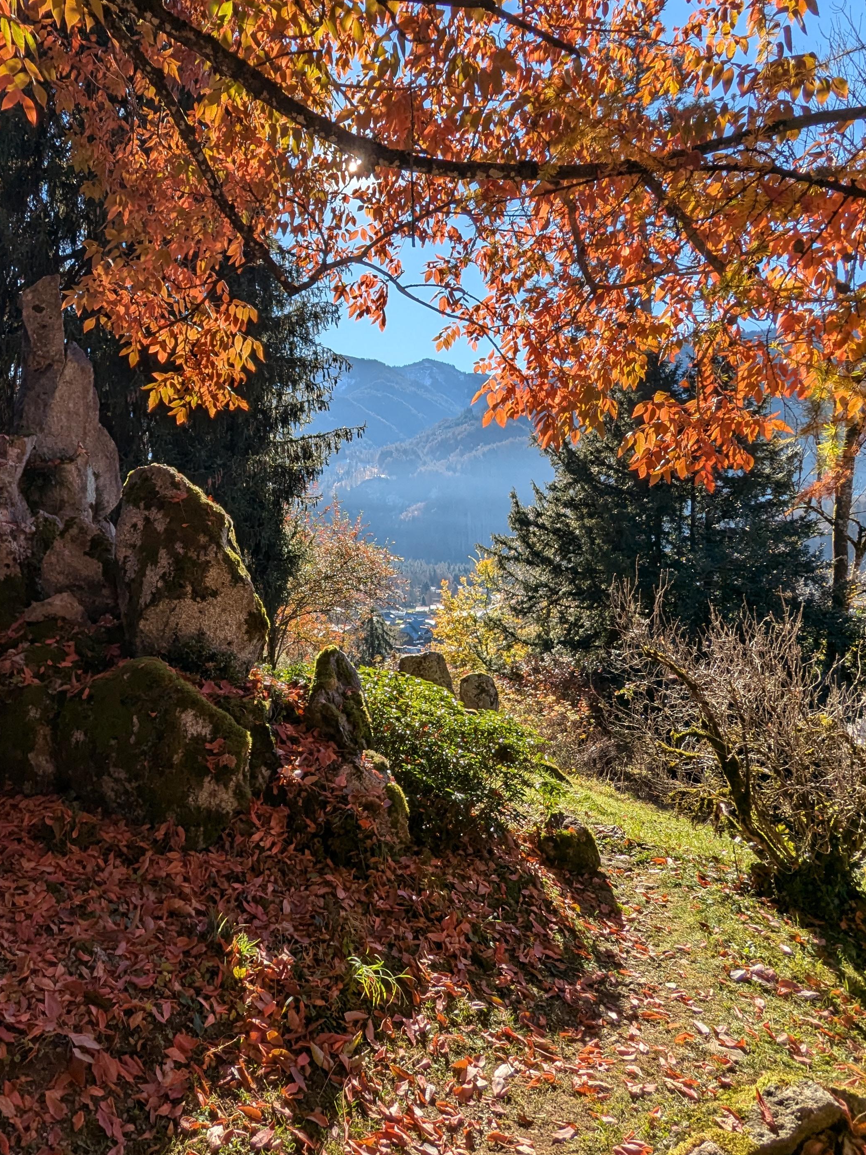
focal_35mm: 23
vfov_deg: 73.9
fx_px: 767
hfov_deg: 57.2
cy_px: 543
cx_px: 268
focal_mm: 2.35
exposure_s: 1/1328
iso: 49
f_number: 2.2
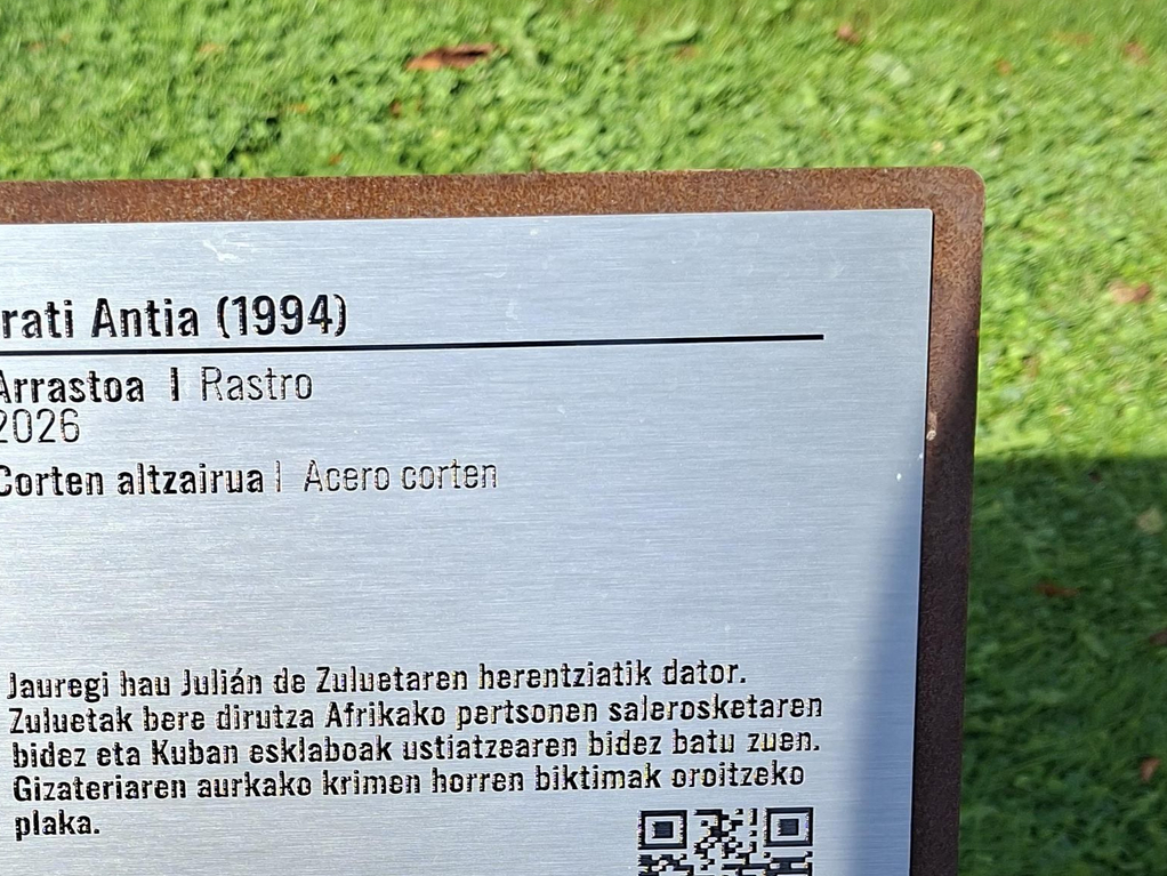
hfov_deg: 40.7
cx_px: 269
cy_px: 681
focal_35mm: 45
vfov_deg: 31.5
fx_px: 1517
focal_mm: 5.54
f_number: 1.8
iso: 50
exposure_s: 1/812
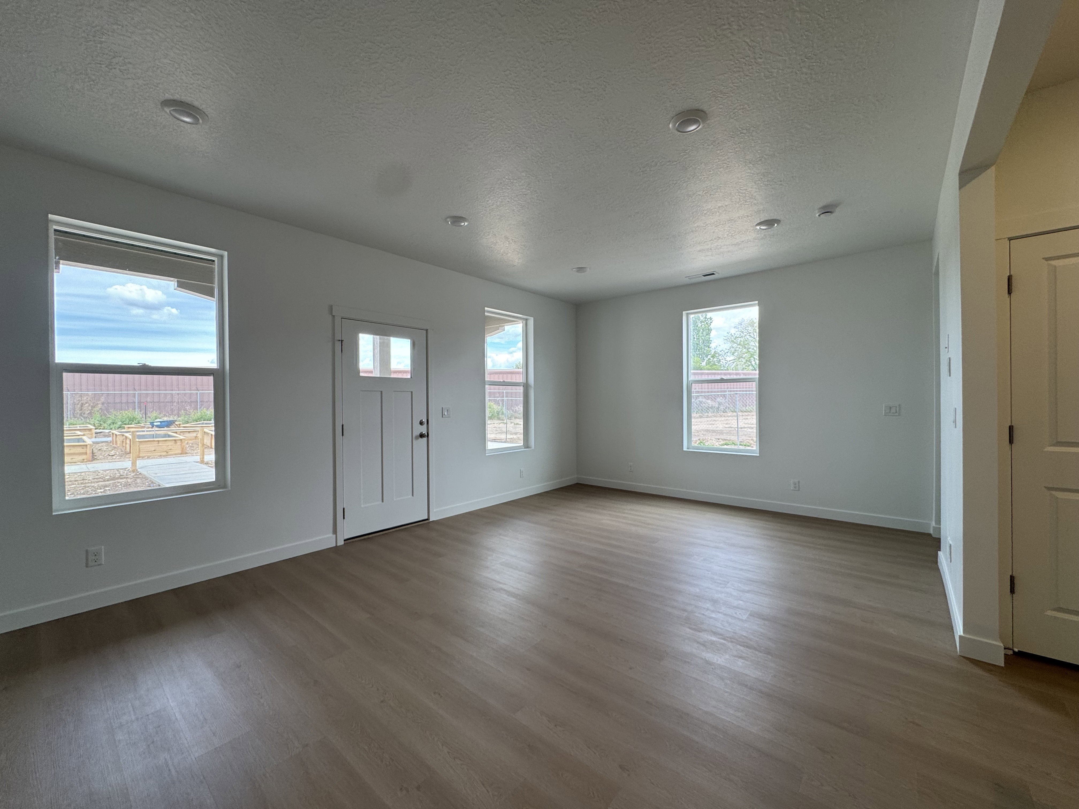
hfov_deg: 102.1
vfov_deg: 85.7
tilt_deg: +0.5
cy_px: 404
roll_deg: +0.2
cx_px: 540
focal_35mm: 14
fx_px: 436
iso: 40
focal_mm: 2.22
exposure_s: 1/120
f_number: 2.2
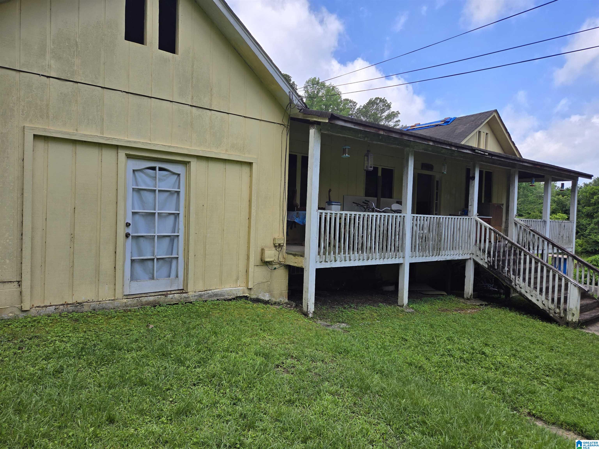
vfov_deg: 58.9
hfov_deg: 73.9
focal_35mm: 23
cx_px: 300
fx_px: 398
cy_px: 224
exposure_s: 1/1053
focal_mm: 5.4
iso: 25
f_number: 1.8
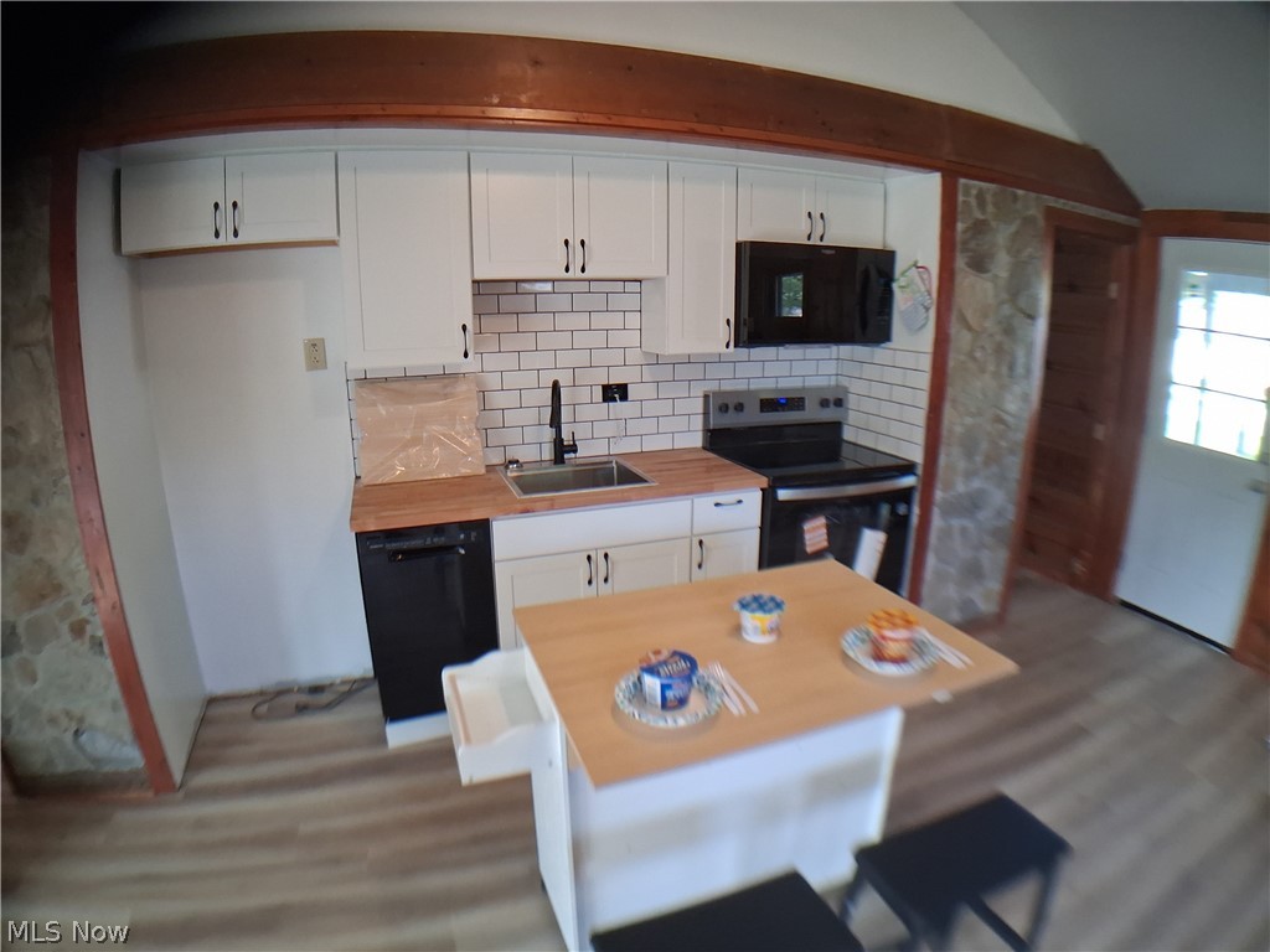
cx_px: 635
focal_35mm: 26
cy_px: 476
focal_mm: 3.98
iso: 400
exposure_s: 1/120
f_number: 1.8
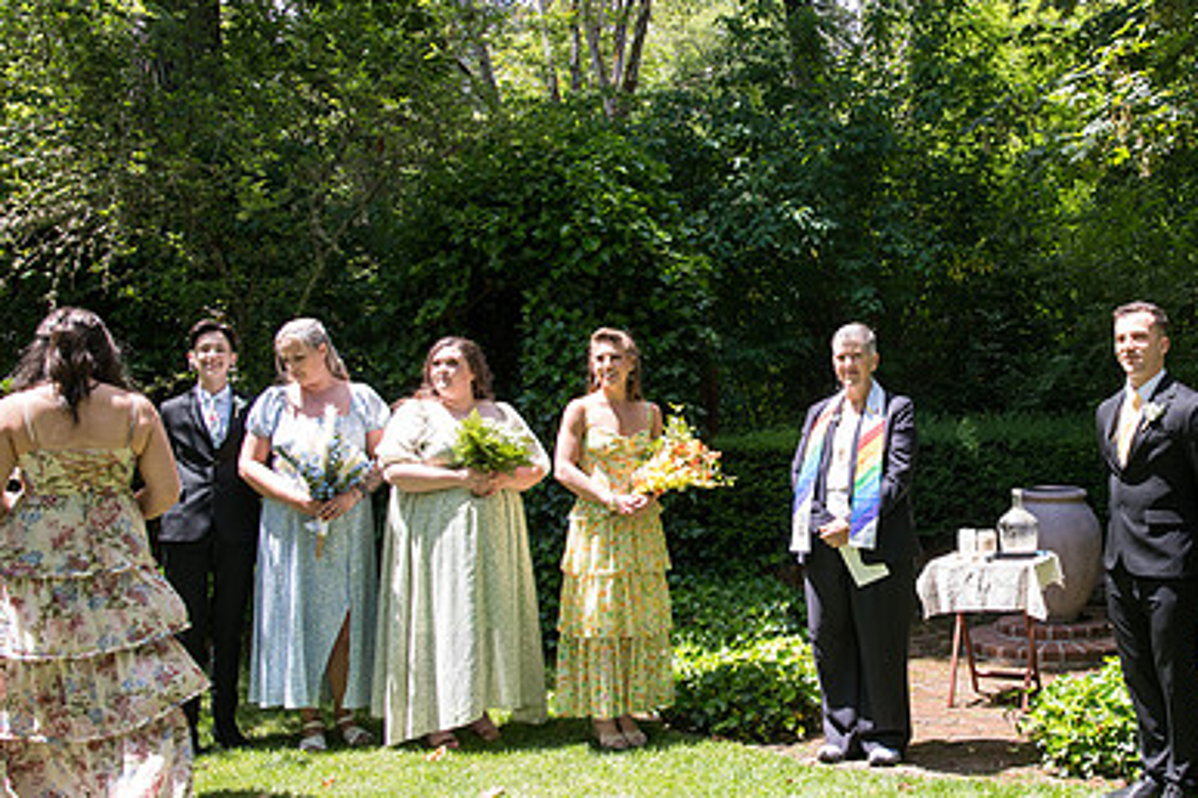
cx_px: 892
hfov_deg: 51.0
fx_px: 1198
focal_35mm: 36
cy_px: 379
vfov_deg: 36.9
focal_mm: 24
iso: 640
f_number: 6.3
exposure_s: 1/400
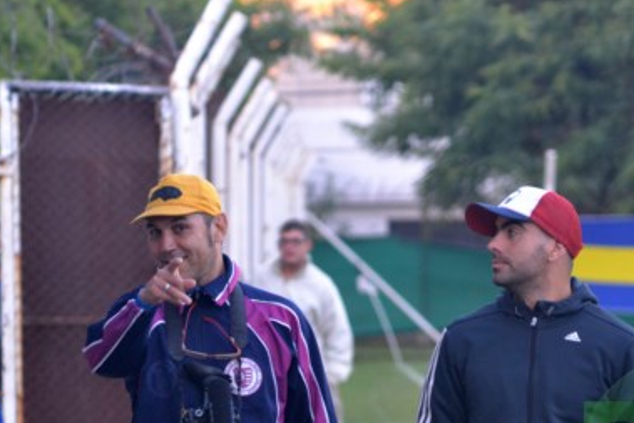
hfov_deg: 6.7
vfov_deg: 4.5
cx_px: 408
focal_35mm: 309
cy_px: 319
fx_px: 5444
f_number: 4.2
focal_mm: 122
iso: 1100
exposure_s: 1/125
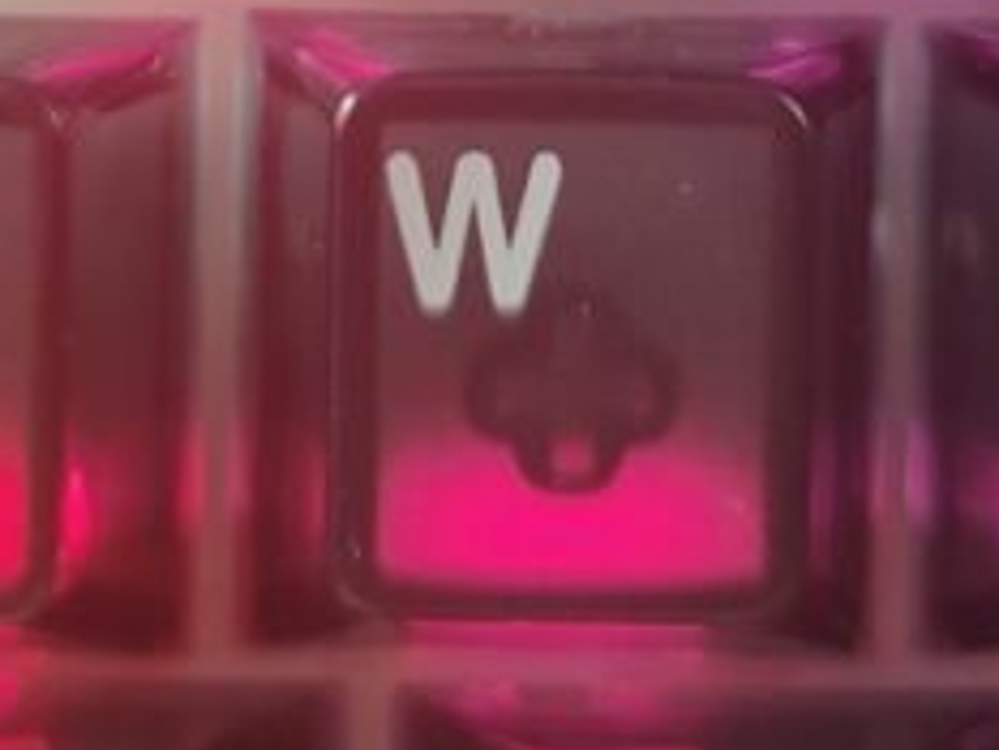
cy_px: -467
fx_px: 2916
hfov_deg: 19.4
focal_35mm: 101
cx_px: 429
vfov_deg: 13.6
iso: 320
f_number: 1.8
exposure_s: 1/83
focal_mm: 6.06
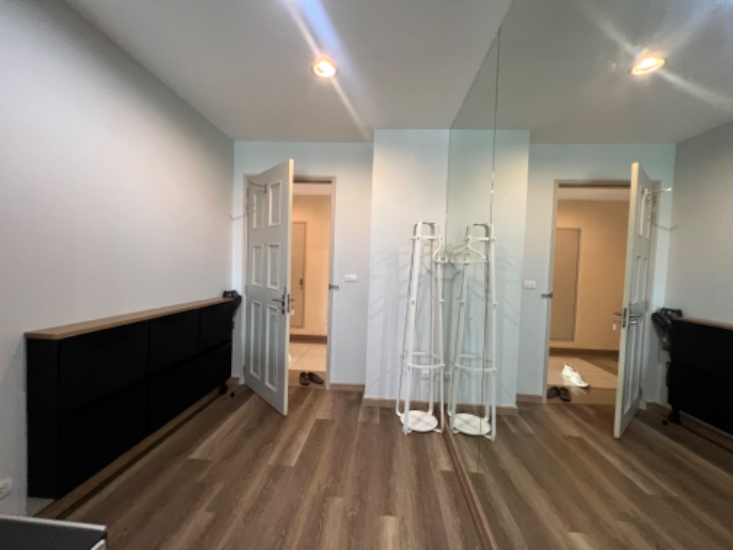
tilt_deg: +2.4
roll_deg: -0.7
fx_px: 275
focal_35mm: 13
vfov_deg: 89.9
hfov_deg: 106.2
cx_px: 366
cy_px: 275
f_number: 1.8
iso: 200
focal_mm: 1.57
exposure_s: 1/50
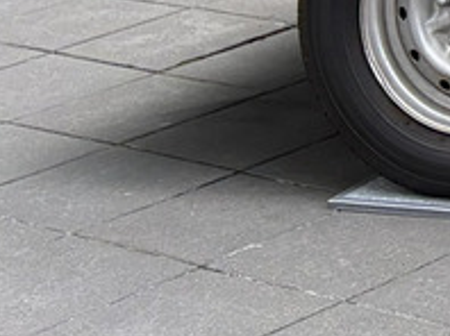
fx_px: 2389
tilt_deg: +1.0
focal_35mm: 184
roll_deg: +0.7
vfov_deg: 7.1
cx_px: 1391
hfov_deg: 8.7
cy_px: -699
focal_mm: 5.96
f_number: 1.6
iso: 50
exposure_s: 1/122
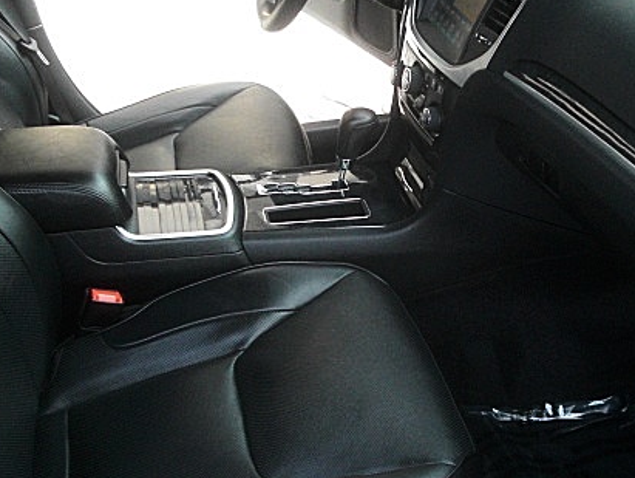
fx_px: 1028
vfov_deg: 26.1
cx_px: 406
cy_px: 257
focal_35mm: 56
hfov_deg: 34.1
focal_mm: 6.3
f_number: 2.8
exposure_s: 1/100
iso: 400
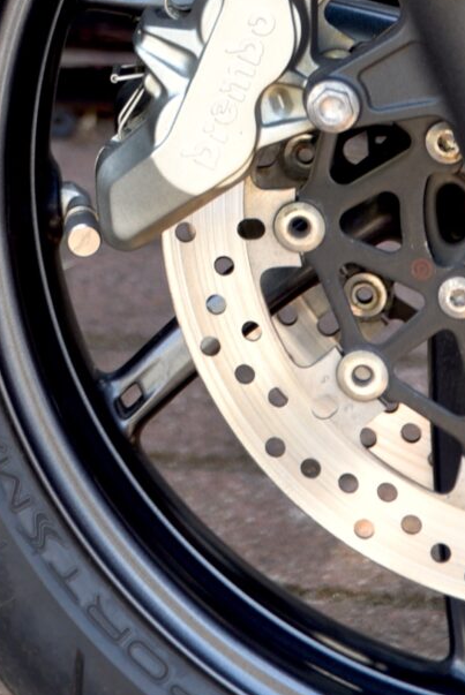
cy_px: -690
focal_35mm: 297
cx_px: -304
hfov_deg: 4.6
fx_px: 5744
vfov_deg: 6.7
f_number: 2.8
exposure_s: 1/60
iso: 100
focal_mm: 70
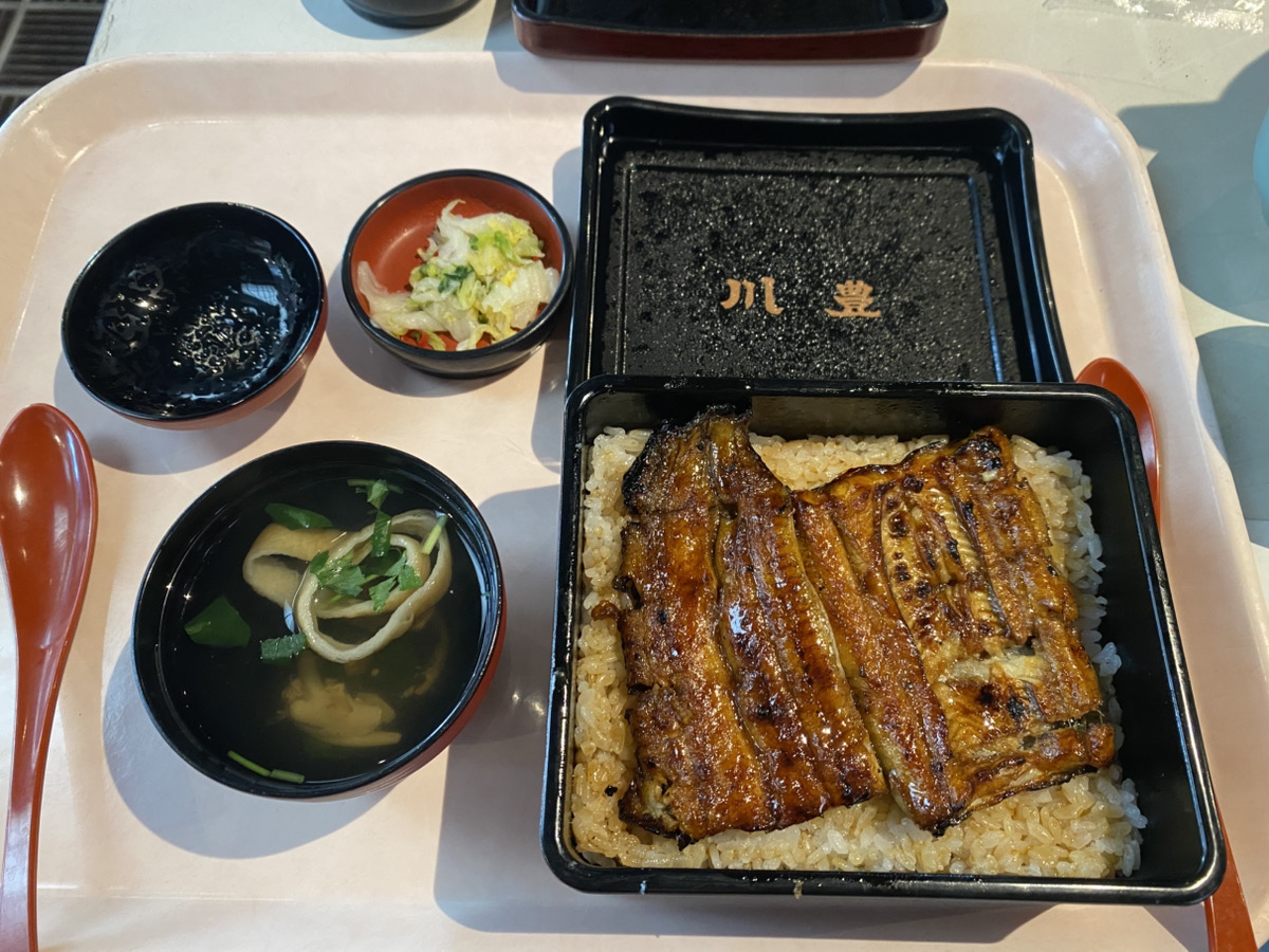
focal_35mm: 26
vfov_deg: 53.1
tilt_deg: -66.1
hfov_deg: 67.3
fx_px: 953
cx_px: 634
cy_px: 476
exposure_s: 1/50
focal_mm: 4.25
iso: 320
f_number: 1.8
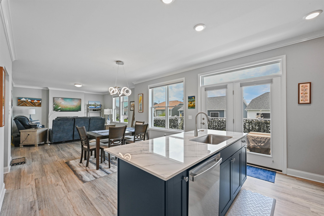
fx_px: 126
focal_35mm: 14
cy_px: 108
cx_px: 162
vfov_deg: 81.2
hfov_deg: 104.3
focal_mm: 14
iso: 1000
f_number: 14
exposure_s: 1/20
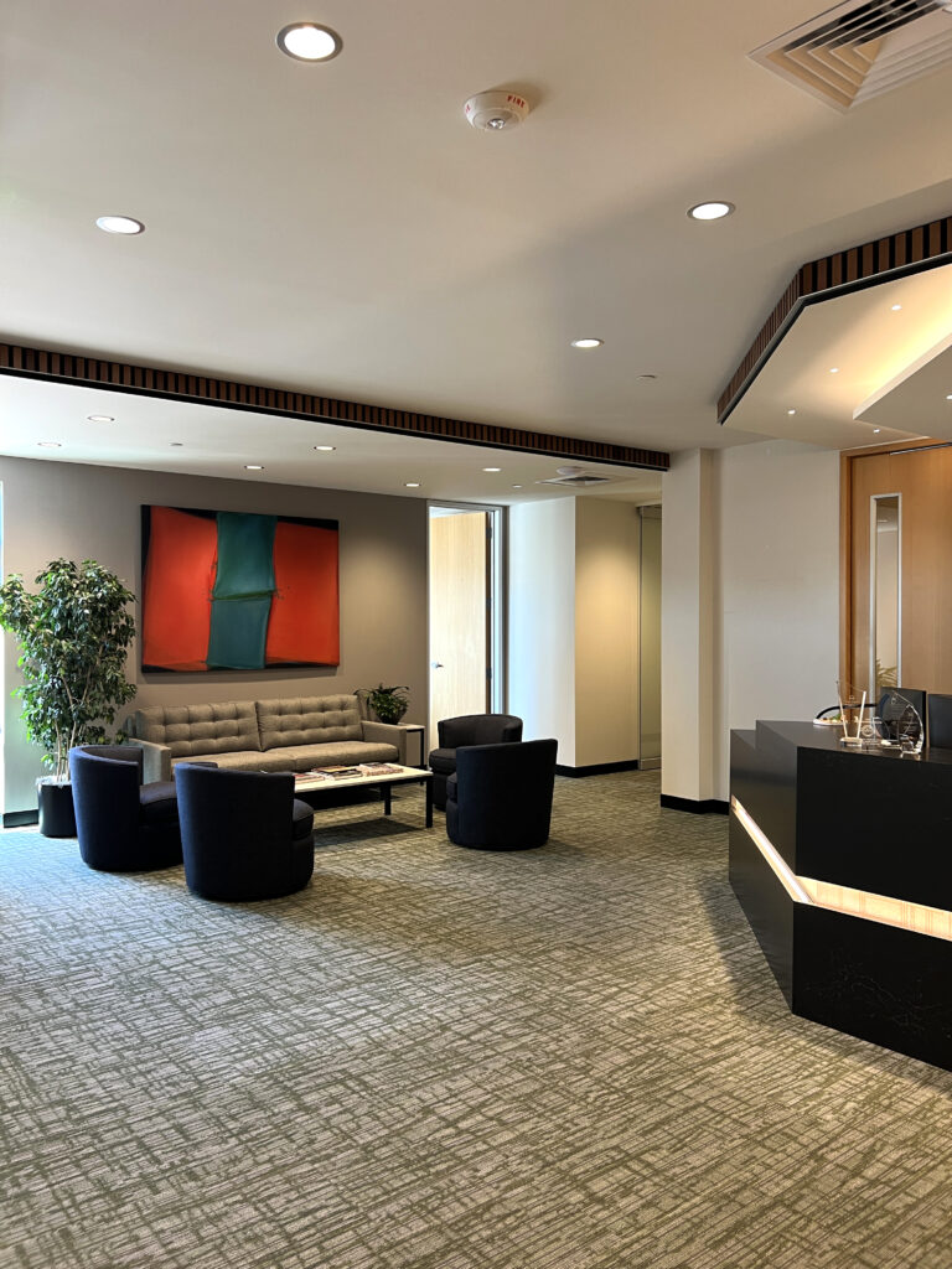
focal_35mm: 26
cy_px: 634
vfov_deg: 67.3
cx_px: 476
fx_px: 953
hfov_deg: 53.1
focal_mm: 5.7
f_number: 1.5
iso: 80
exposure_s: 1/60
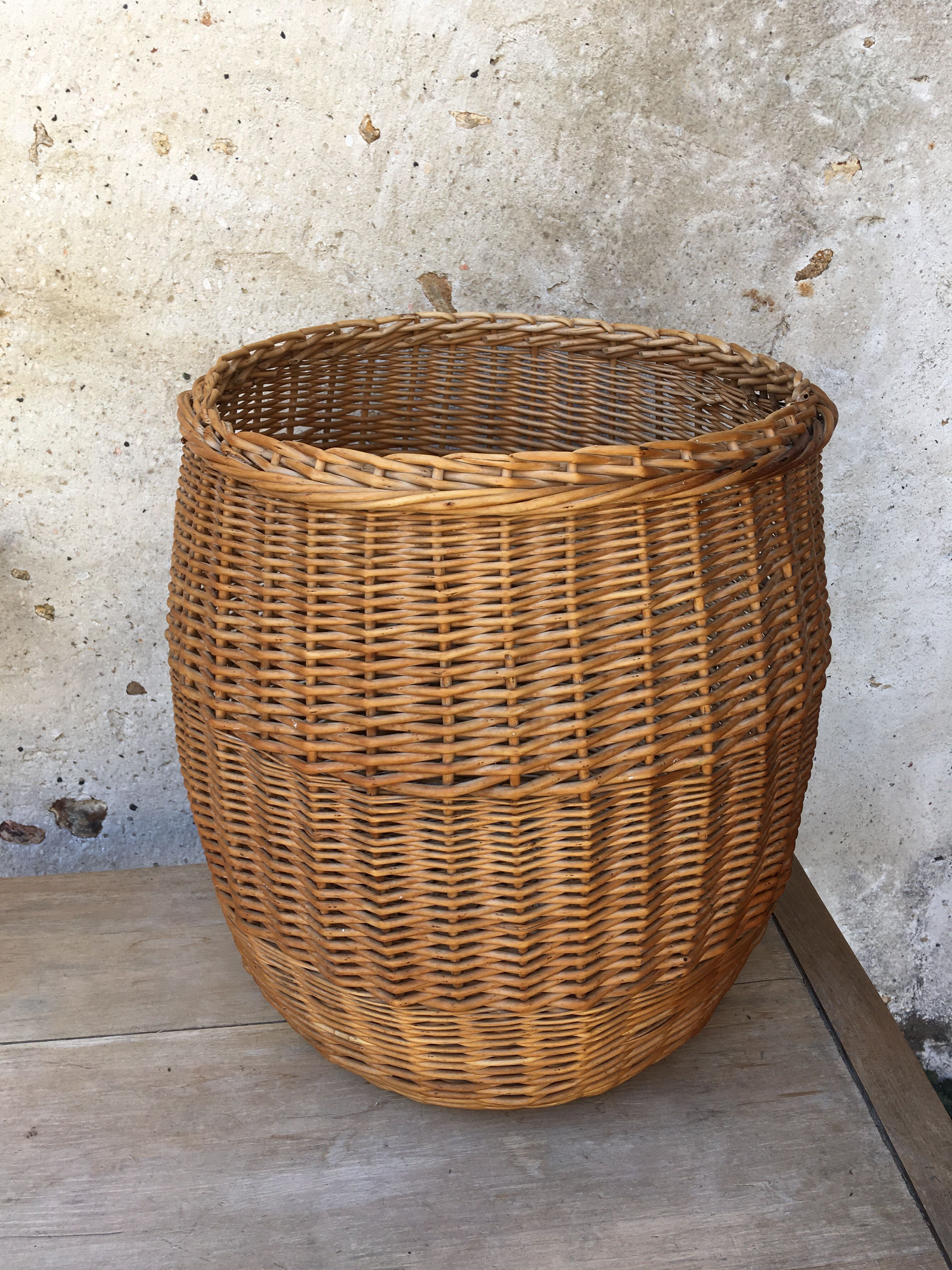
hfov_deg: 48.2
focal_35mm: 29
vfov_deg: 61.7
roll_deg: -1.3
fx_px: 1063
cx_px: 476
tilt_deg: -26.8
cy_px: 635
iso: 25
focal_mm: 4.15
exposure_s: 1/152
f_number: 2.2
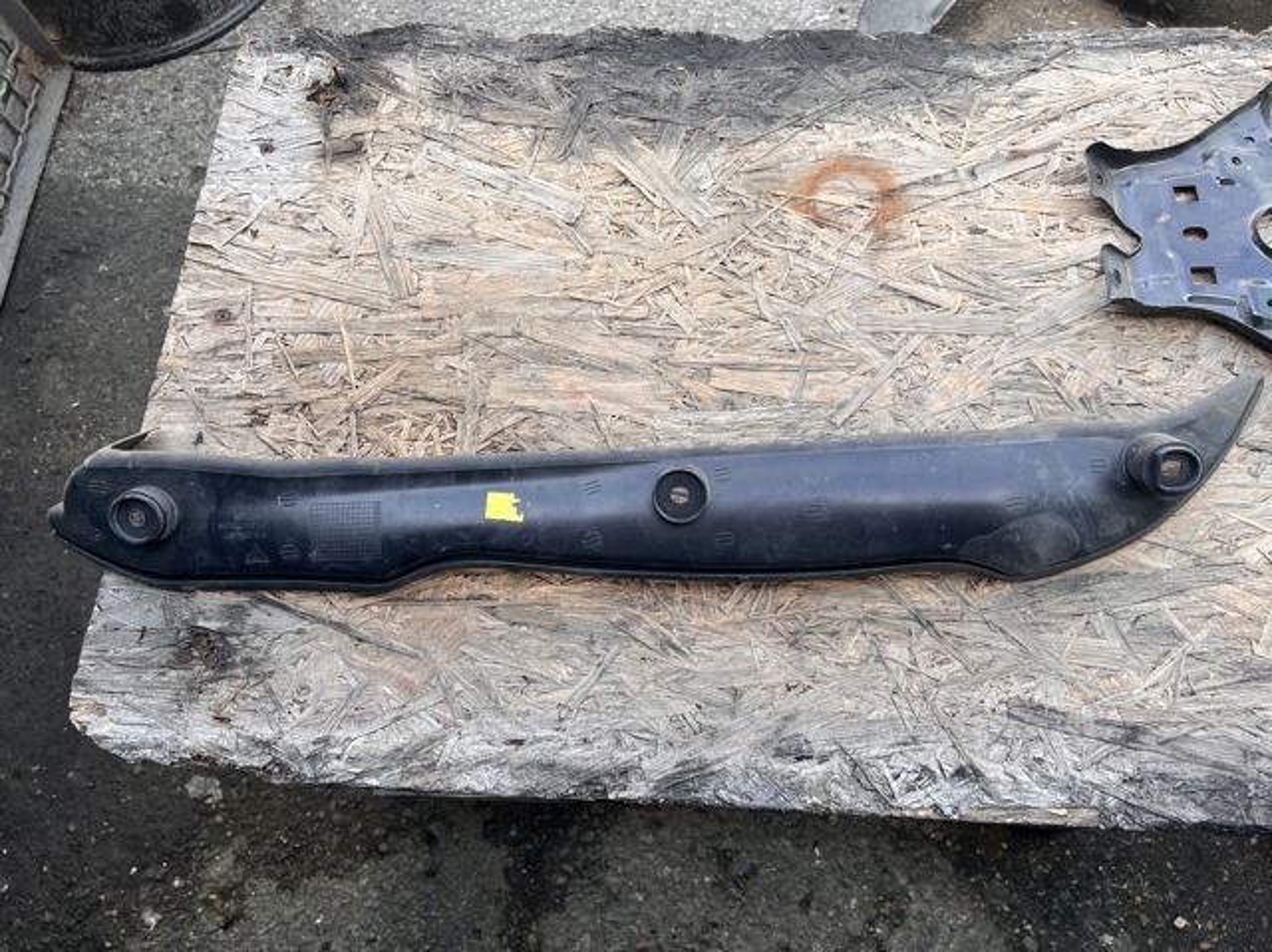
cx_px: 636
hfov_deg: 67.3
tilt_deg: -67.0
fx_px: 955
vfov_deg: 53.0
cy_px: 476
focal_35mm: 26
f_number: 1.5
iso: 50
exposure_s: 1/366
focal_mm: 5.7
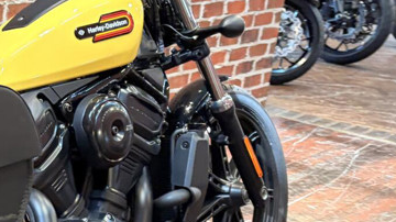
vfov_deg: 14.2
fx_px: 882
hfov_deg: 23.7
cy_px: 202
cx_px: -43
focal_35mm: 84
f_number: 1.6
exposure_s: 1/60
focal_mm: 5.96
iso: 320
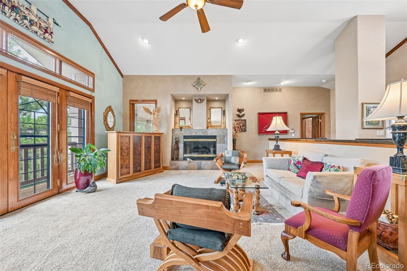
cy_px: 136
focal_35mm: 14
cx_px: 204
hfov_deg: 104.3
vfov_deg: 81.2
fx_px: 158
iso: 400
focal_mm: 14
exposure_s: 1/13
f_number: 10
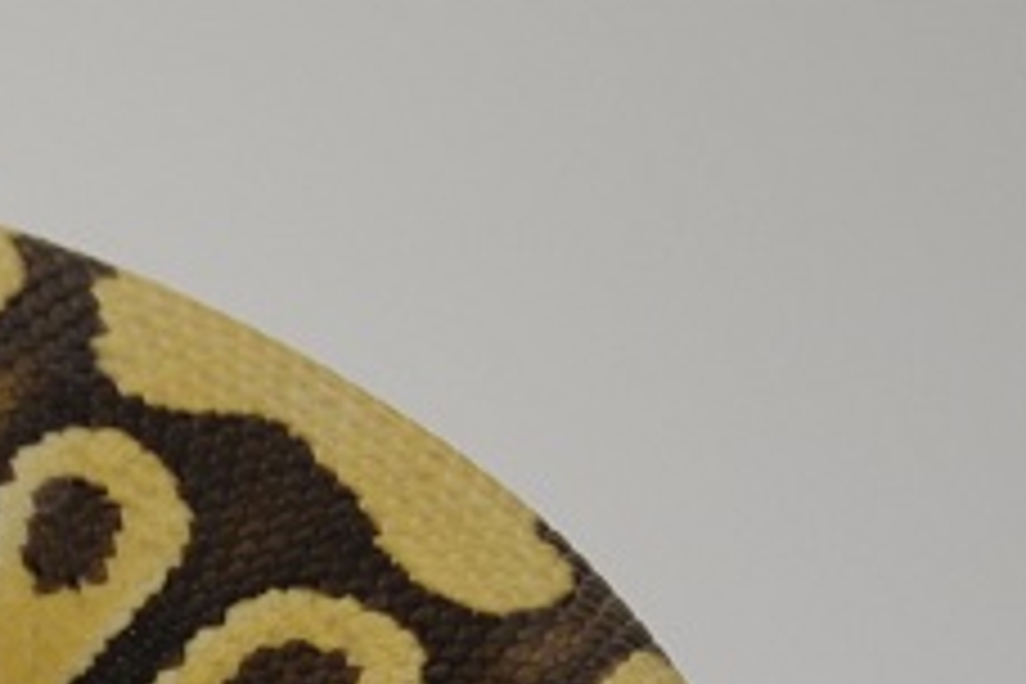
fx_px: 8350
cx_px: -792
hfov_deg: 6.9
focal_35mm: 293
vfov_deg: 4.6
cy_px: 1143
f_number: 5
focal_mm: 52
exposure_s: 1/60
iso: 200
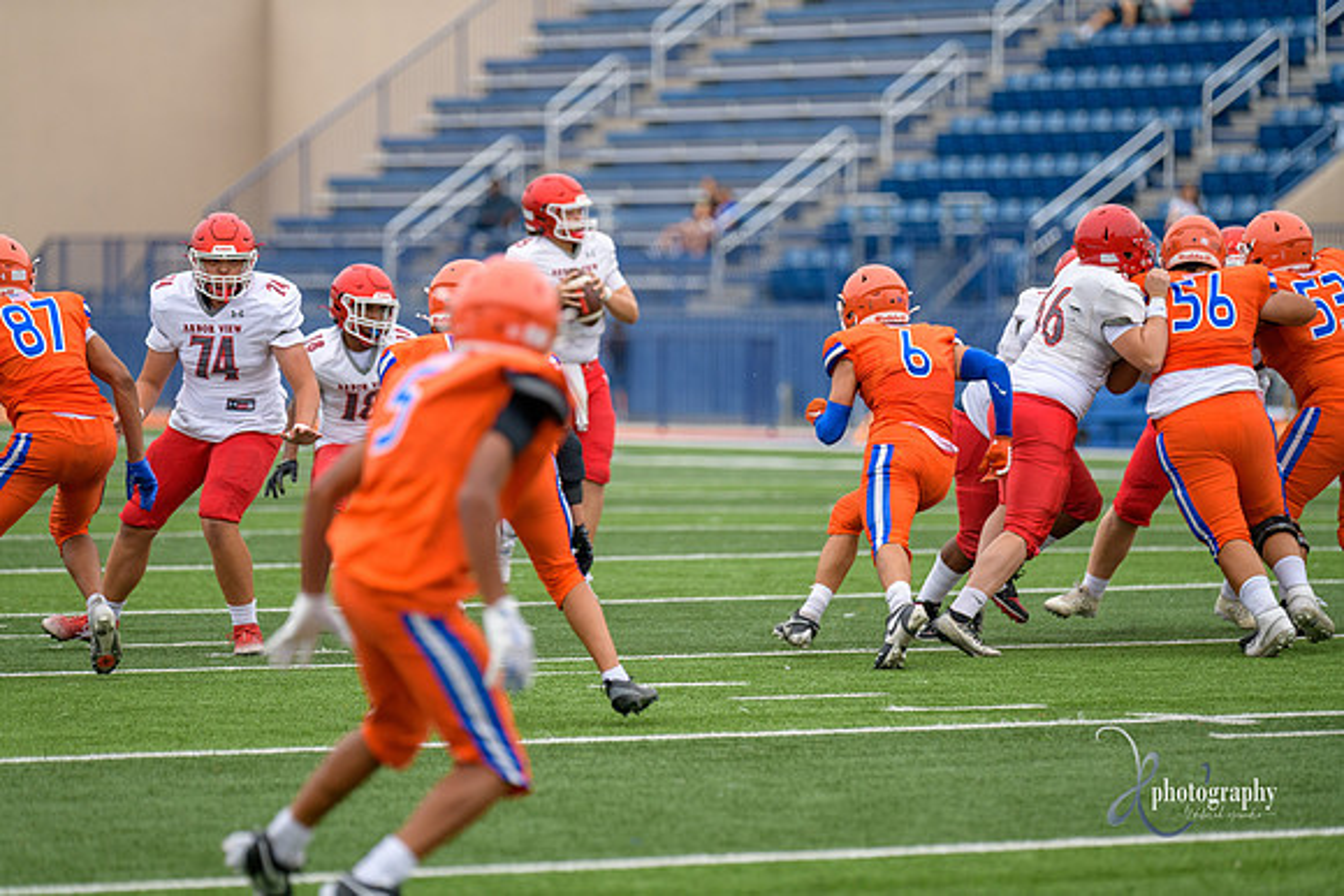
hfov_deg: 9.4
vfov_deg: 6.2
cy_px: 448
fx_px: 8215
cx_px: 672
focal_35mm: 220
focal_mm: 220
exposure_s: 1/800
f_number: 2.8
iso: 320
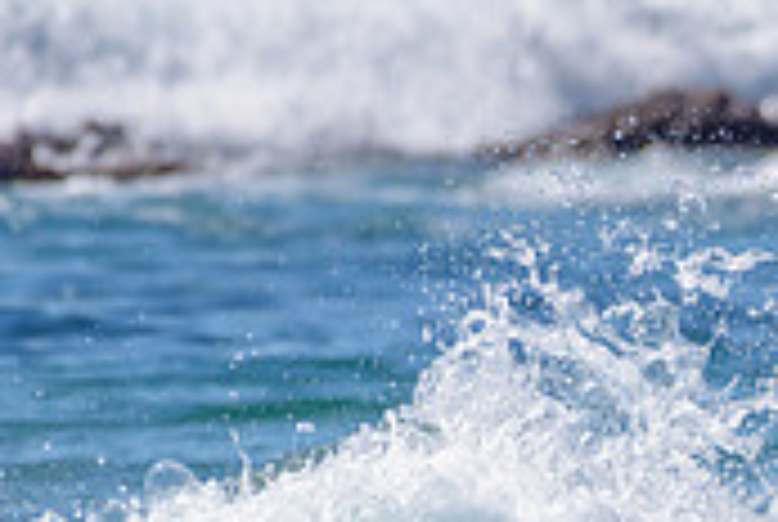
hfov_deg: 1.0
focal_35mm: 2053
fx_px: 44443
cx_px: 1454
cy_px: 553
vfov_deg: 0.7
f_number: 5.6
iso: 125
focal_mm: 500
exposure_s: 1/2000
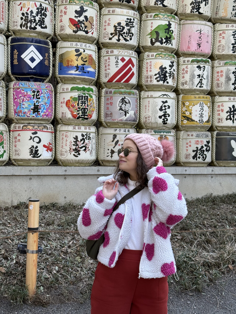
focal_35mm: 48
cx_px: 118
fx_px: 436
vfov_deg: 39.7
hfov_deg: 30.3
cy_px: 157
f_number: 1.78
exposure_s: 1/121
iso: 64
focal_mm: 6.76
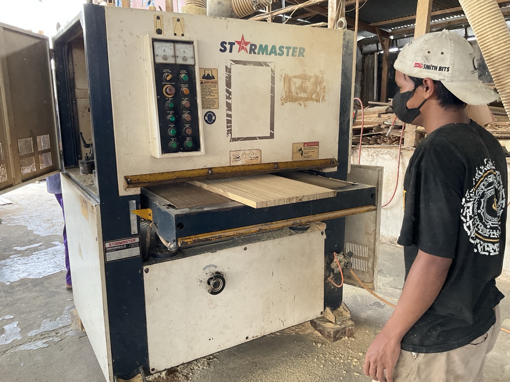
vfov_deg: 48.2
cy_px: 191
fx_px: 427
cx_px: 255
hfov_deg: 61.7
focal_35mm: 29
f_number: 1.8
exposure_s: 1/122
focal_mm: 3
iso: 64
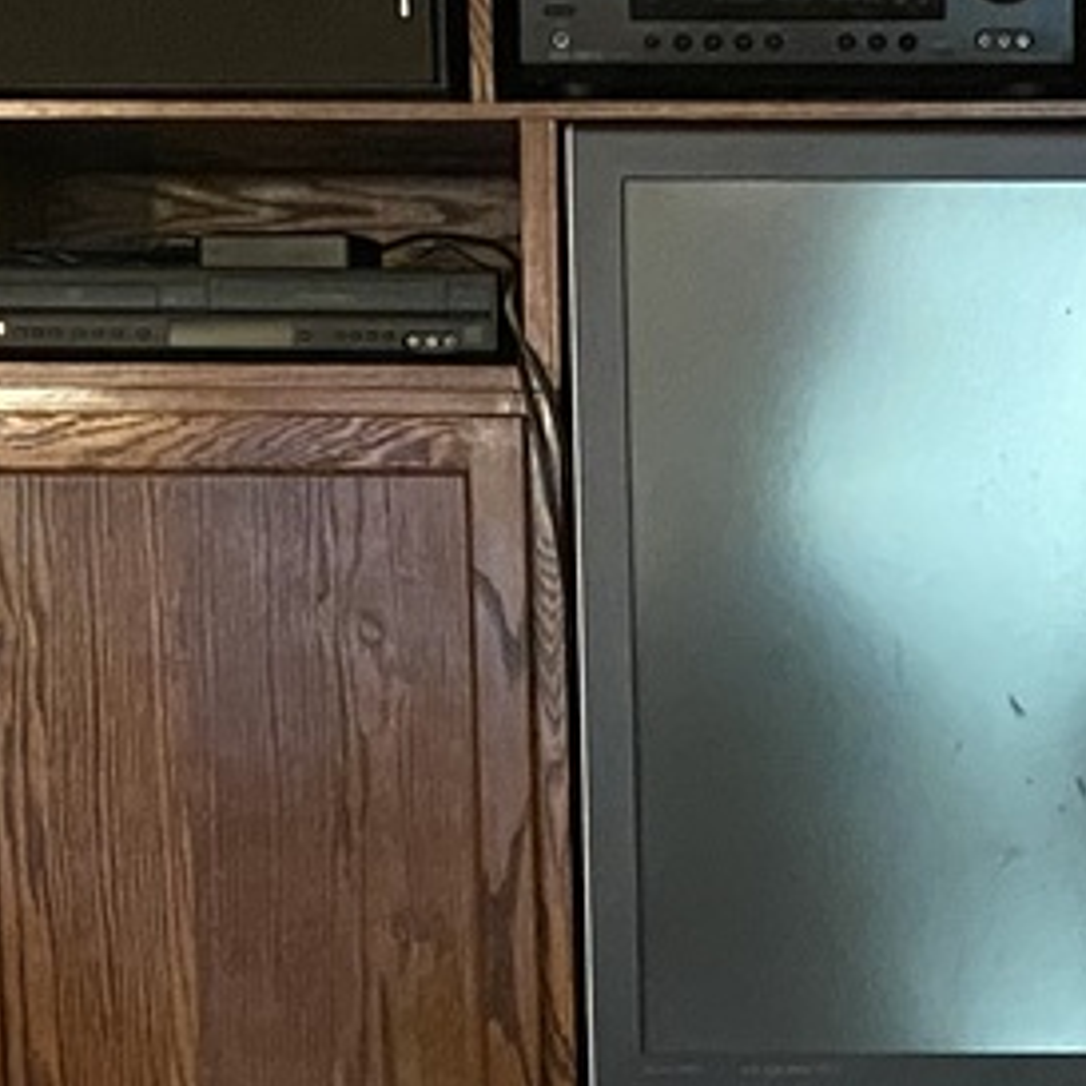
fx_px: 4295
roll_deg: +0.3
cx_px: 1174
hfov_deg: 14.1
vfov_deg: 14.1
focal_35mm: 121
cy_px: 1205
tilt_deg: -5.5
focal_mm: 4.25
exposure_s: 1/30
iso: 800
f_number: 1.8
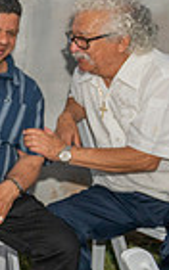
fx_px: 745
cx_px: -321
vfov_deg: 20.5
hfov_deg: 10.0
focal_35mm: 101
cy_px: 83
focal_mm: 24
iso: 250
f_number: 3.5
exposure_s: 1/125
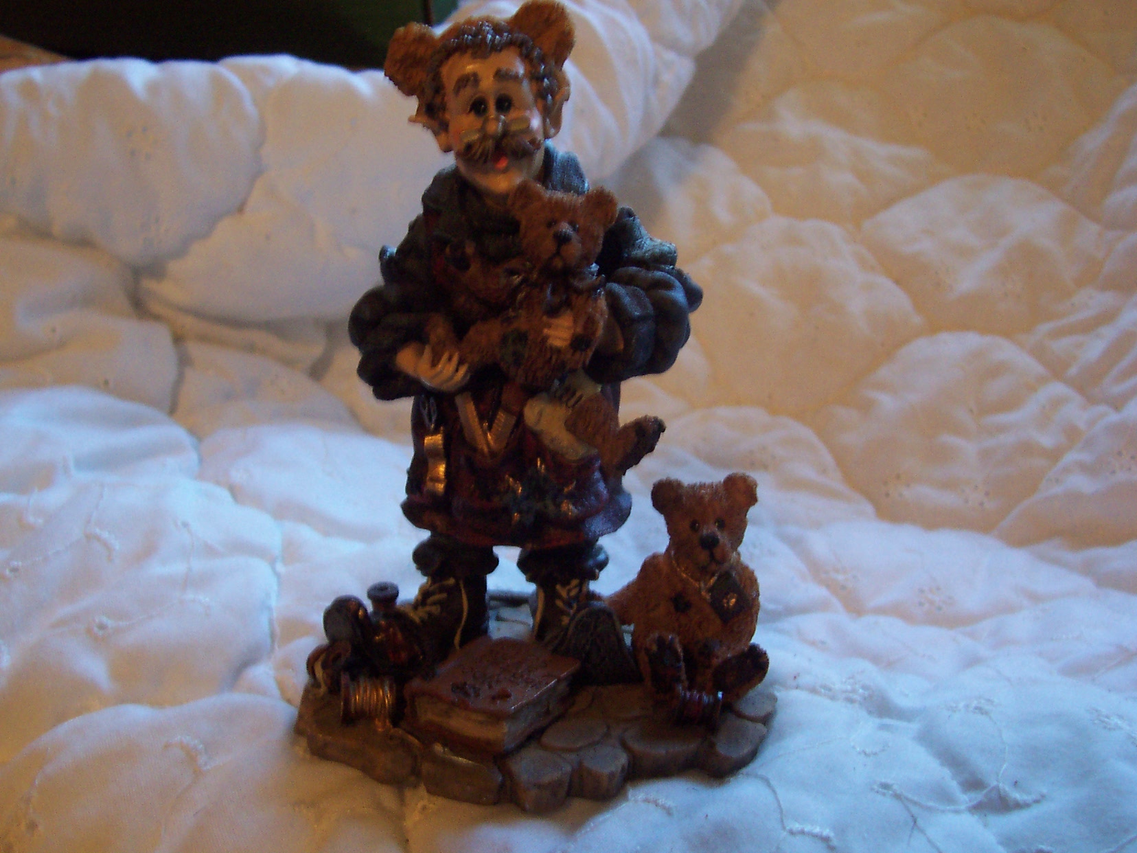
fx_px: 1215
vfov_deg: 38.7
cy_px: 426
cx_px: 568
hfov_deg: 50.1
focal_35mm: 37
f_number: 2.8
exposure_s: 1/15
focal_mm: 5.6
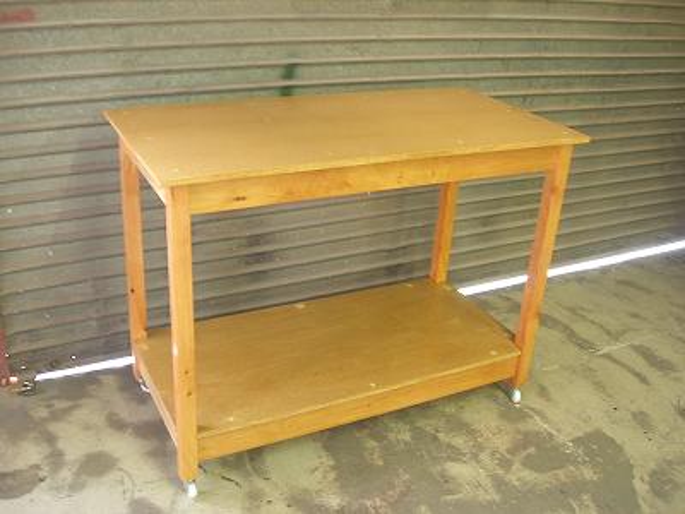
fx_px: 752
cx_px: 342
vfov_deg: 37.7
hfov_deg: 49.0
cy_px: 257
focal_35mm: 38
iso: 78
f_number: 2.8
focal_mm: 7.8
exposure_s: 1/3
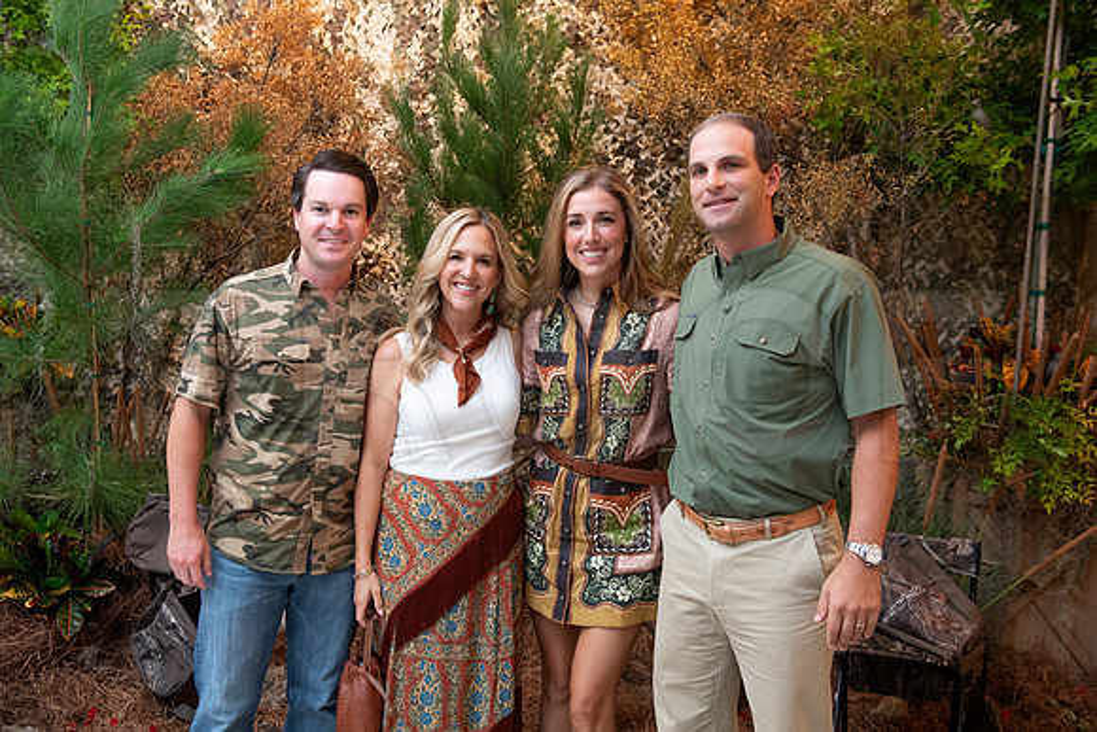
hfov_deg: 50.7
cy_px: 366
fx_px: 1158
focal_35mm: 38
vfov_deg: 35.1
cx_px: 548
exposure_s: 1/100
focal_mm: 38
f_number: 5
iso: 3200
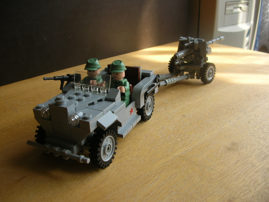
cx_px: 134
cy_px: 101
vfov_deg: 40.7
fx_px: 272
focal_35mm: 35
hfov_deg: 52.6
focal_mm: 5.8
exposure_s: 1/111
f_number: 2.8
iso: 50
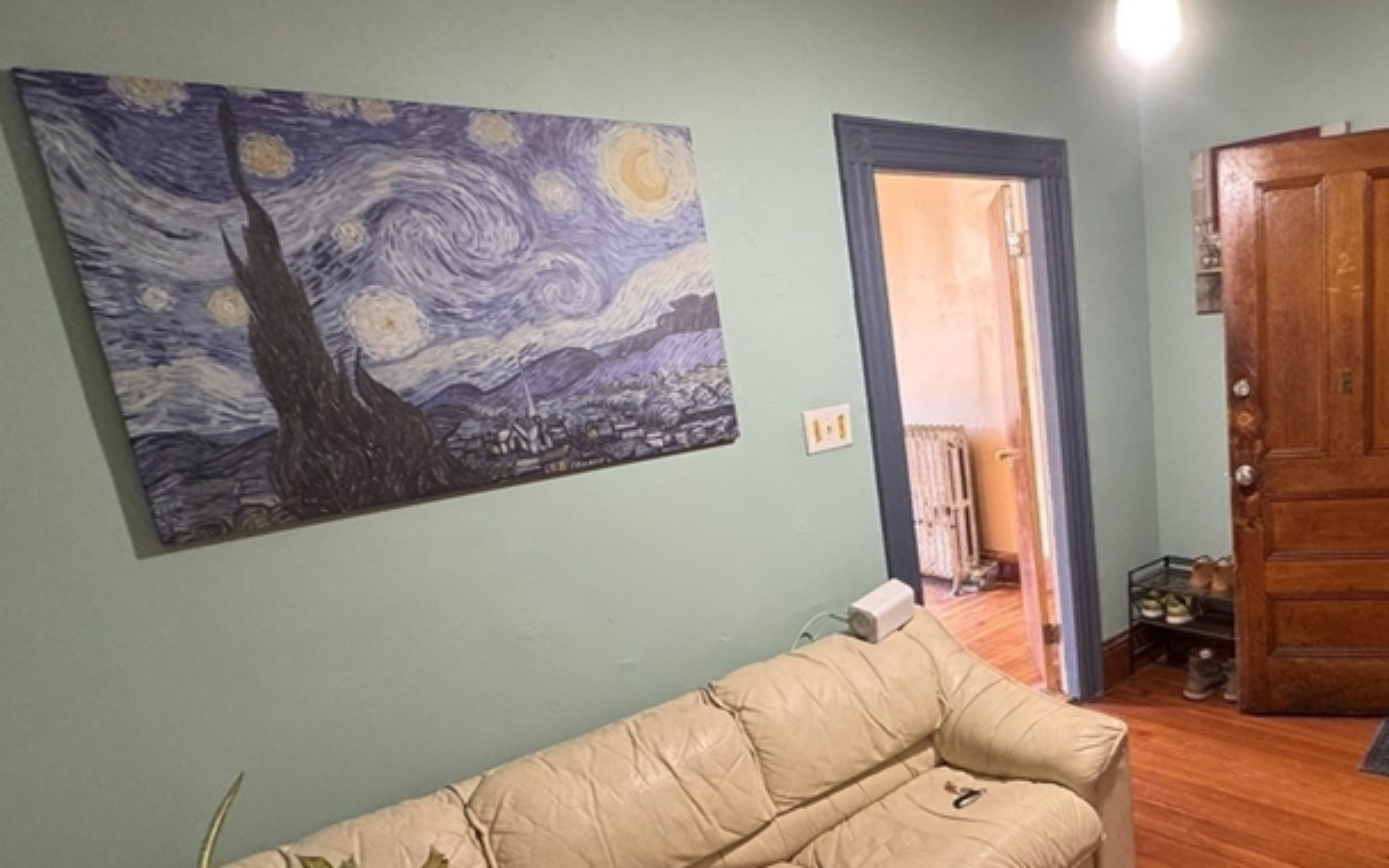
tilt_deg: -12.4
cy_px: 532
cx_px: 1014
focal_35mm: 25
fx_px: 946
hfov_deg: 68.6
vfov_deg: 48.9
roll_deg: +4.7
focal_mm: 2.22
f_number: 2.2
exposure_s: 1/60
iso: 400
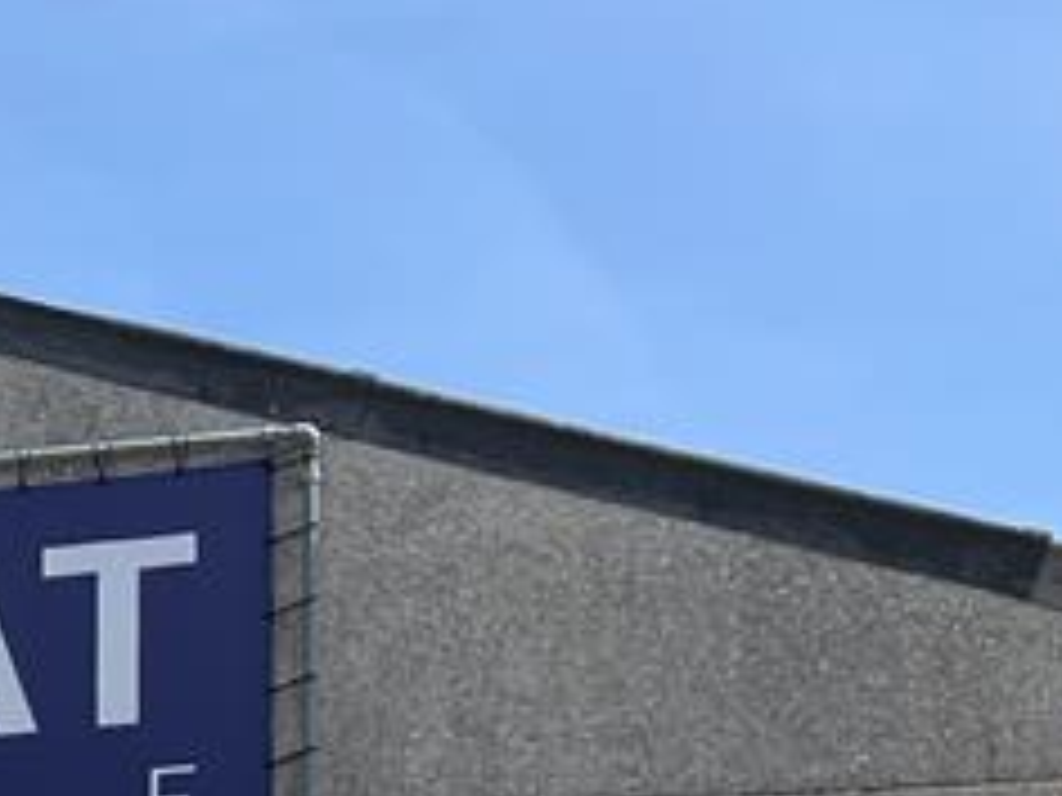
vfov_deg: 10.4
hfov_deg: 11.8
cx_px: -1575
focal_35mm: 132
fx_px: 4050
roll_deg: -0.7
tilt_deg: -0.4
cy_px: 1574
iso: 32
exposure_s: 1/2681
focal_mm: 4.2
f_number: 1.6
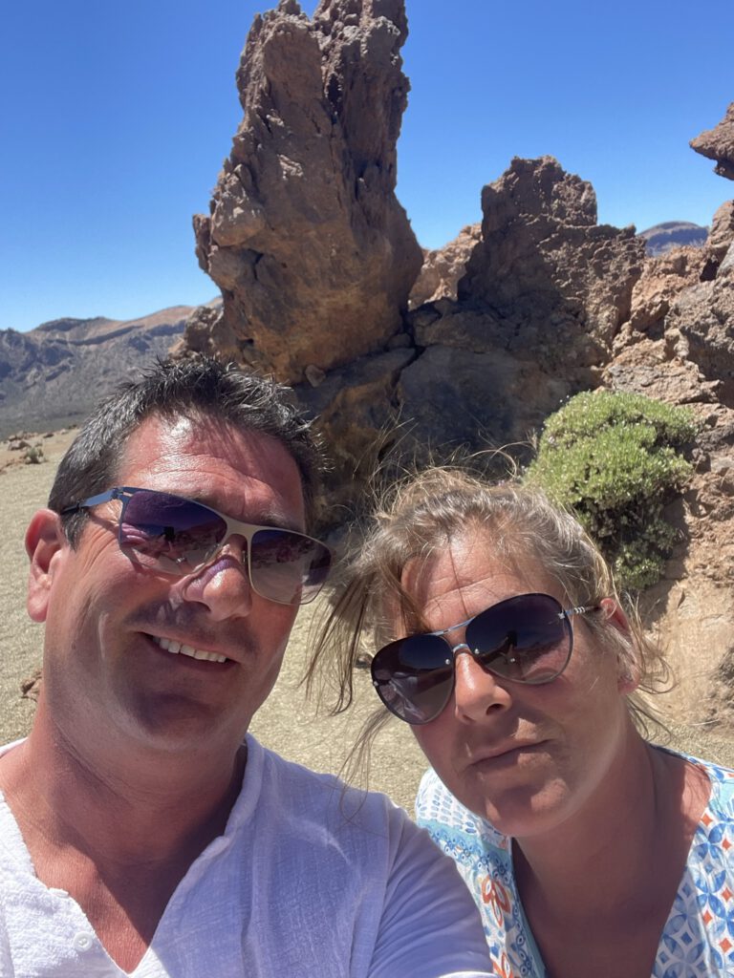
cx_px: 367
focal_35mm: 30
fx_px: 848
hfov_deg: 46.8
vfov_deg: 60.0
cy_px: 489
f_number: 2.2
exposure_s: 1/478
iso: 25
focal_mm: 2.71
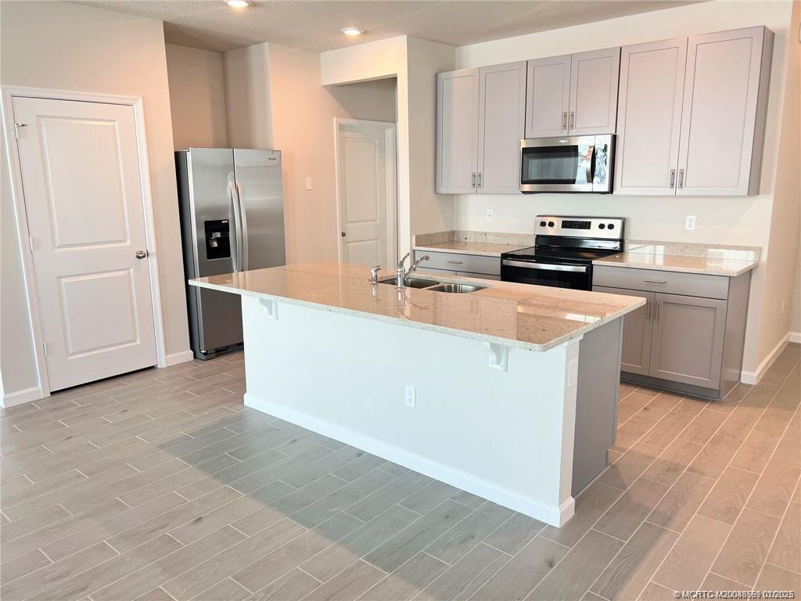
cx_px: 400
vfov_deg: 53.1
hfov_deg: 67.3
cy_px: 300
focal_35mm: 26
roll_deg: +0.4
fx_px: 602
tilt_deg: -12.2
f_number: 1.5
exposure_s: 1/120
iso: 64
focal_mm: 5.7
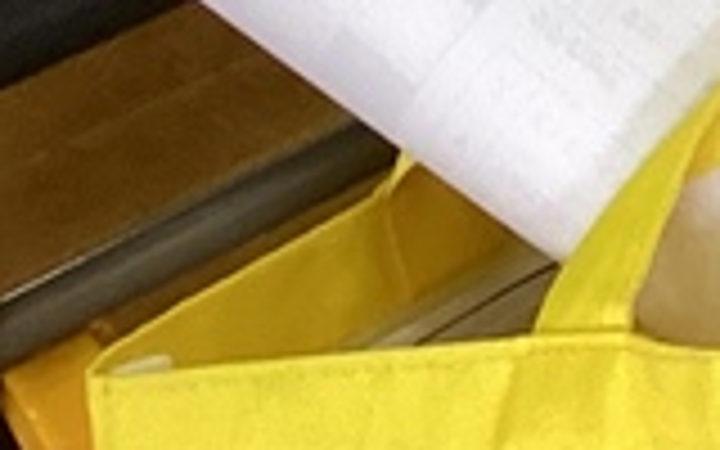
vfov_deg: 6.1
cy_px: -648
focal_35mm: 206
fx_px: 4042
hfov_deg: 8.7
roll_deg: +7.3
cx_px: 2048
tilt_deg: -30.3
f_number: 2.4
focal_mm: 3.3
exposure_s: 1/60
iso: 125
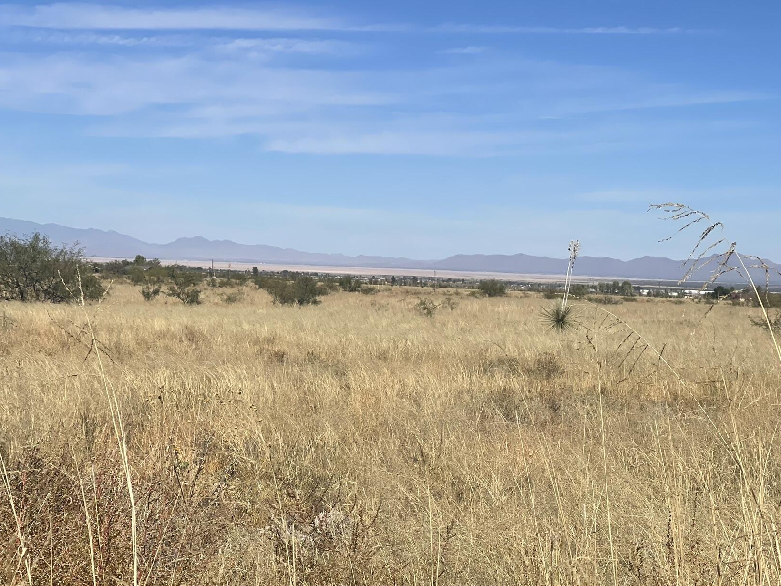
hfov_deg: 24.4
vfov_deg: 18.4
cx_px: 415
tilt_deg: -0.1
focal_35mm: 80
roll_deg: -2.9
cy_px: 290
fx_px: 1805
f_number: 2.2
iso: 20
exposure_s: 1/2874
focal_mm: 7.5
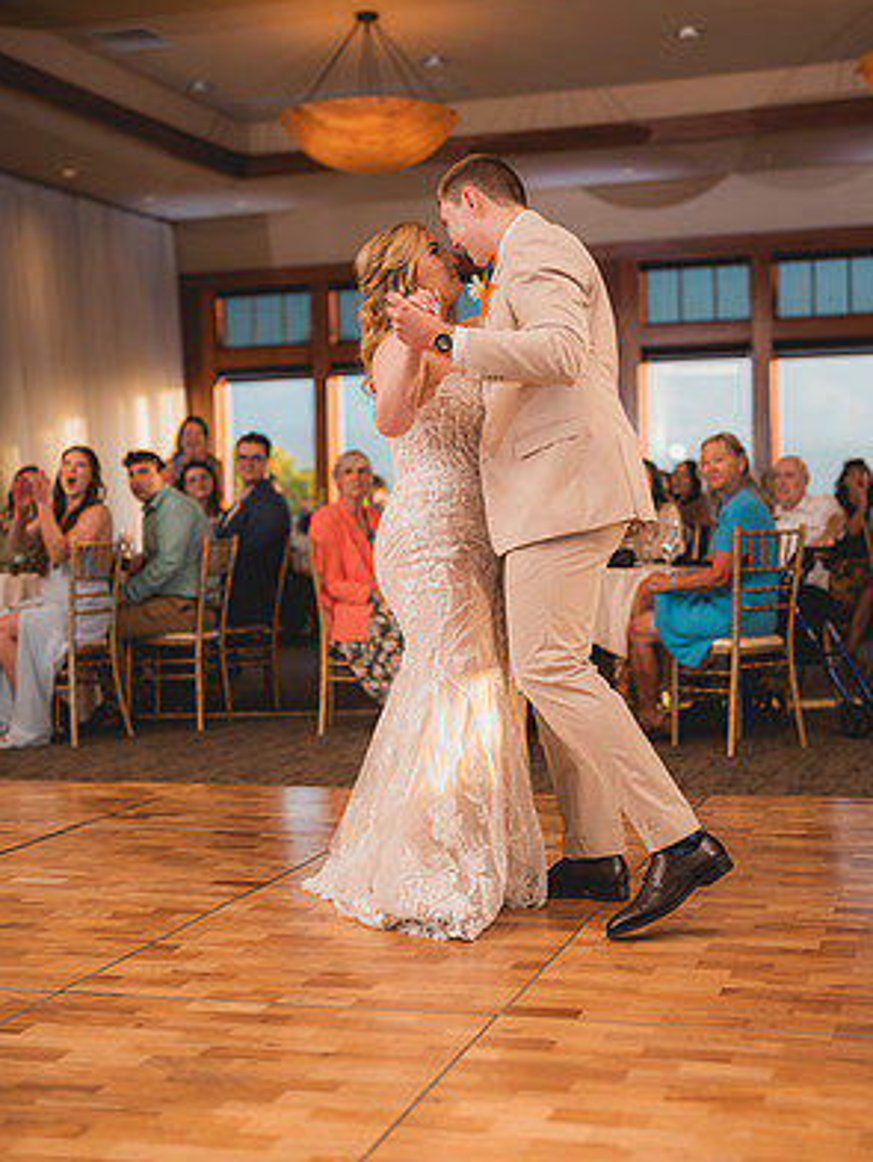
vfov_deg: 34.9
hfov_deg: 26.6
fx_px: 1848
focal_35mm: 55
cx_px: 441
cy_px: 559
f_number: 1.8
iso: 125
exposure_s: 1/250
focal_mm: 50
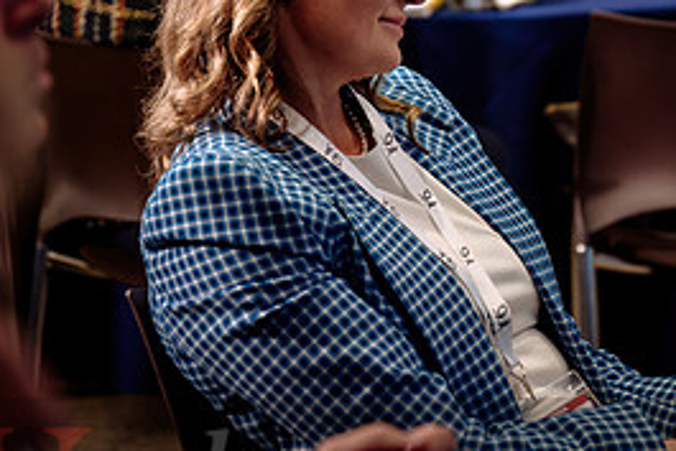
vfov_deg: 8.7
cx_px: 568
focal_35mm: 157
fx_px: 2950
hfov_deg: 13.0
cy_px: 121
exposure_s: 1/160
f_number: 2.8
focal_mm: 70
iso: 640
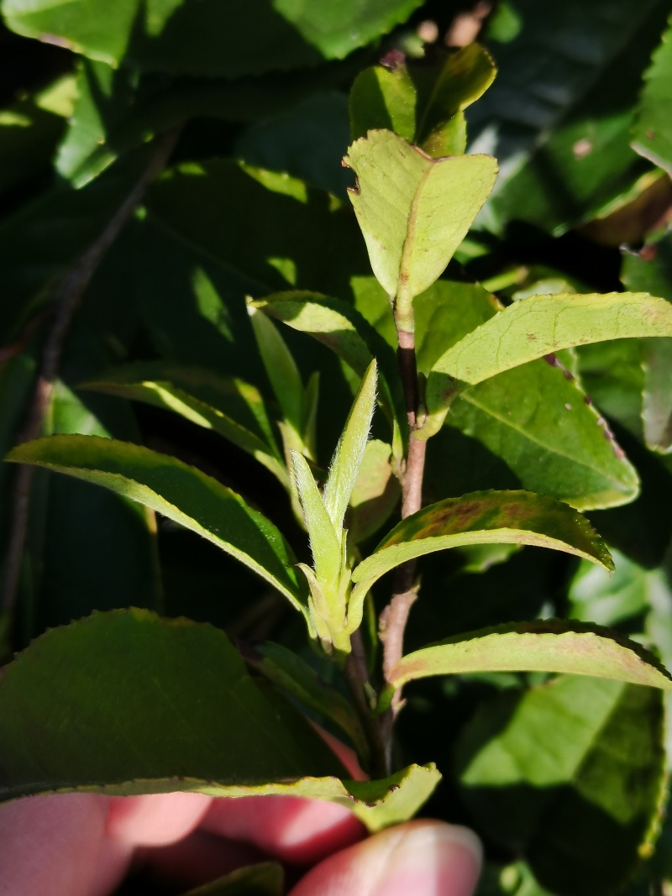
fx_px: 1735
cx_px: 336
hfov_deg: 21.9
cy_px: 448
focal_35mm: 67
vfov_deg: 29.0
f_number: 1.8
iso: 50
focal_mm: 5.58
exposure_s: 1/617
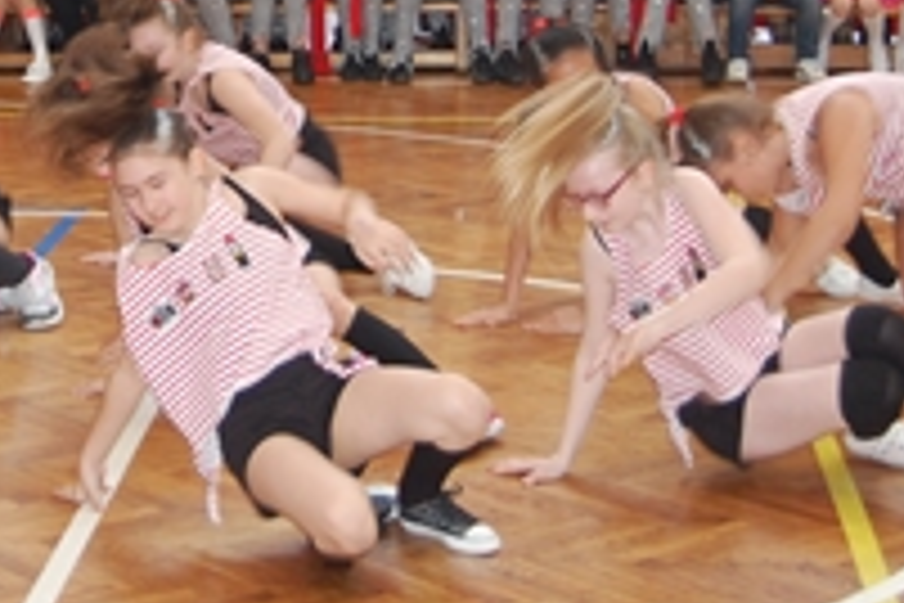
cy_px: -72
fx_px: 2812
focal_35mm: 112
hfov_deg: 18.0
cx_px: 90
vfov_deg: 12.0
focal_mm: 30
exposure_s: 1/60
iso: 640
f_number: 4.2
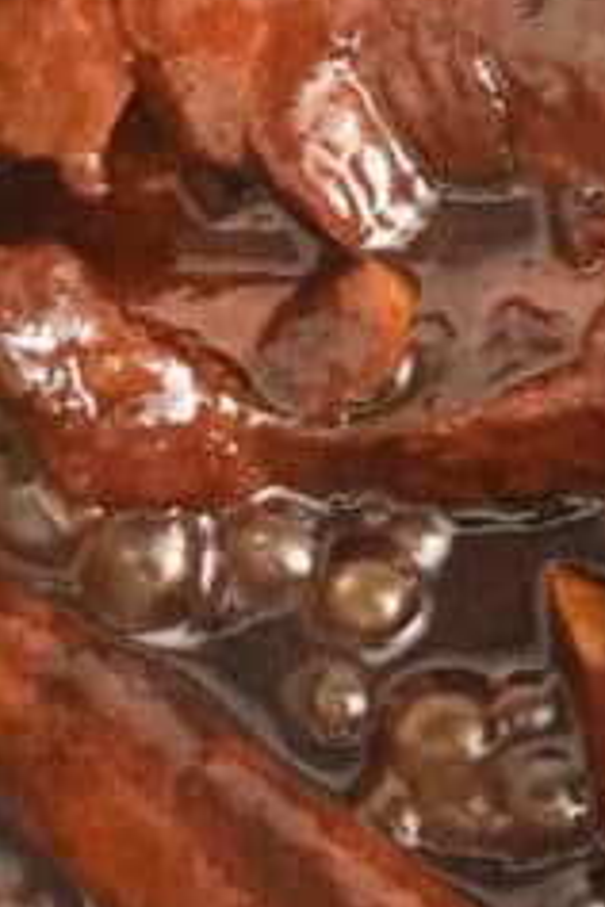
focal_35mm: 215
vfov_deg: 9.4
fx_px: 5422
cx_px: 1271
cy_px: -168
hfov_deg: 6.2
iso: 40000
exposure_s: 1/200
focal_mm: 48.7
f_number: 9
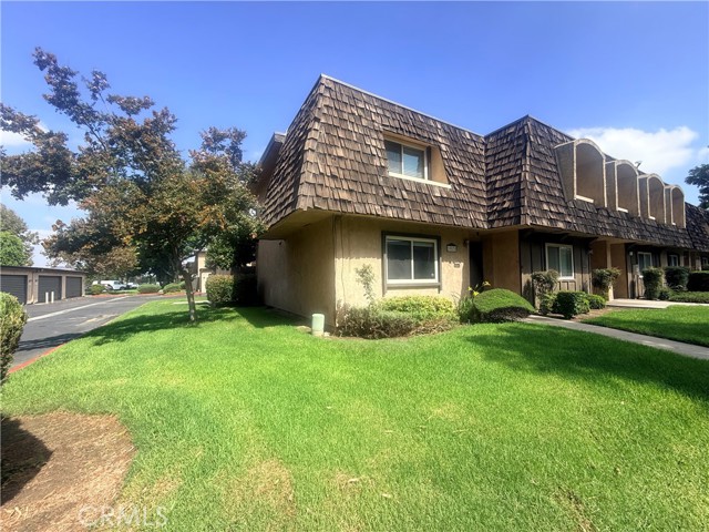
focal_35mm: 14
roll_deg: +0.2
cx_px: 354
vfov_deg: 85.7
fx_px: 287
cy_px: 266
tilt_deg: +2.1
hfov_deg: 102.1
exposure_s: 1/841
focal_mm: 2.22
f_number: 2.2
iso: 50
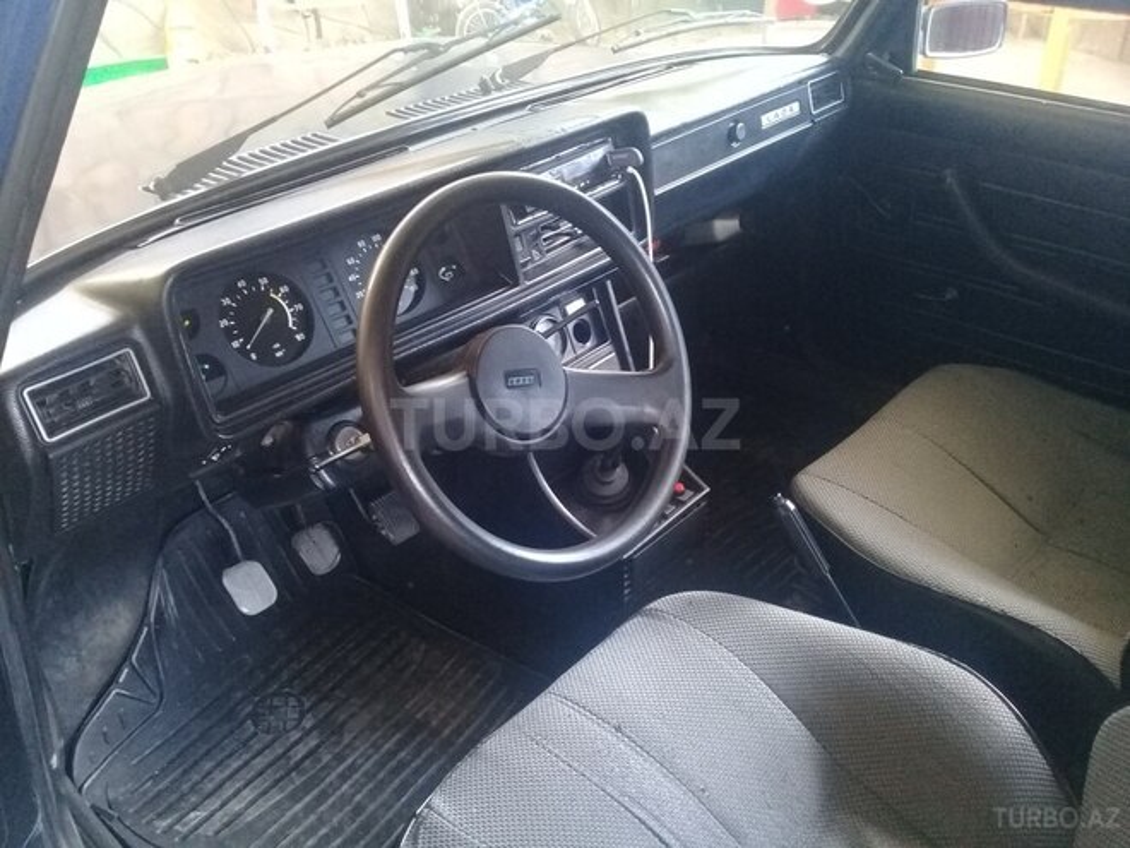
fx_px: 1012
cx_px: 565
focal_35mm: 31
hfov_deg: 58.4
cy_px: 424
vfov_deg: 45.4
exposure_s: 1/15
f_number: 2.2
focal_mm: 3.3
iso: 250
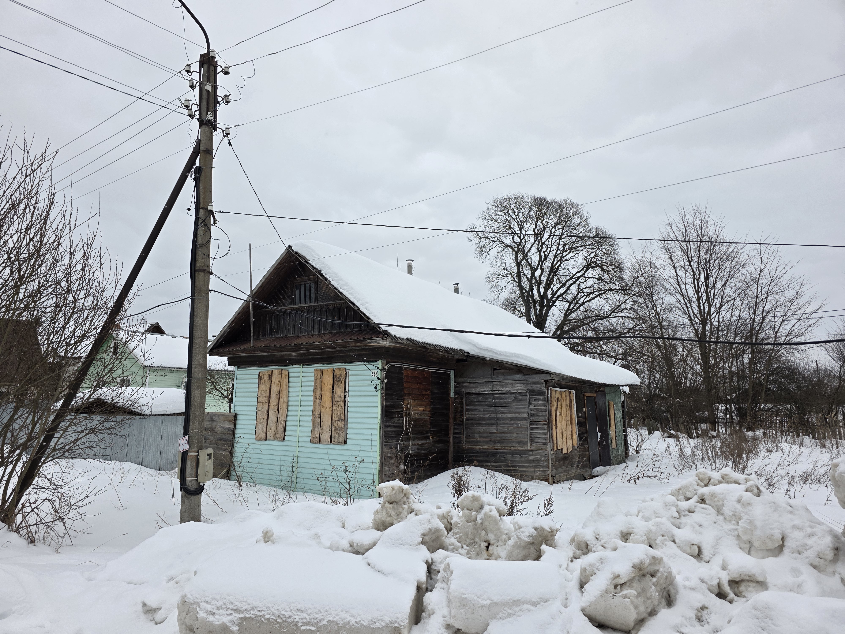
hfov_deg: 73.9
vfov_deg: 58.9
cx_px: 422
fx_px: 561
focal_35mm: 23
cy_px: 317
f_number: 1.7
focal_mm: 6.3
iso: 80
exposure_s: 1/1225
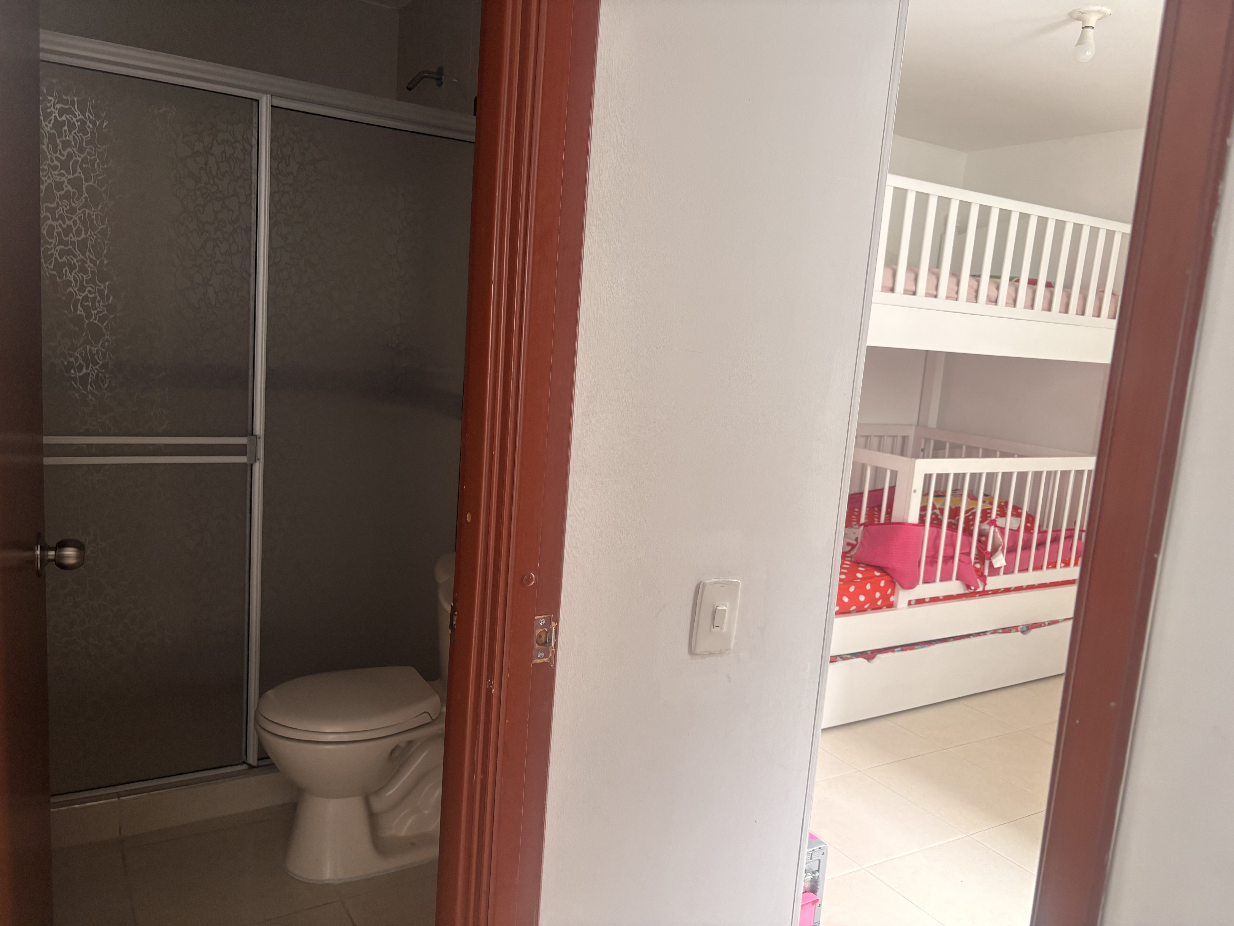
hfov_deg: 67.3
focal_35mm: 26
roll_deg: -3.9
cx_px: 617
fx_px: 927
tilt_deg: -7.5
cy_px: 463
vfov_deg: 53.1
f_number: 1.6
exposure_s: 1/121
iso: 125
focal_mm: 5.96
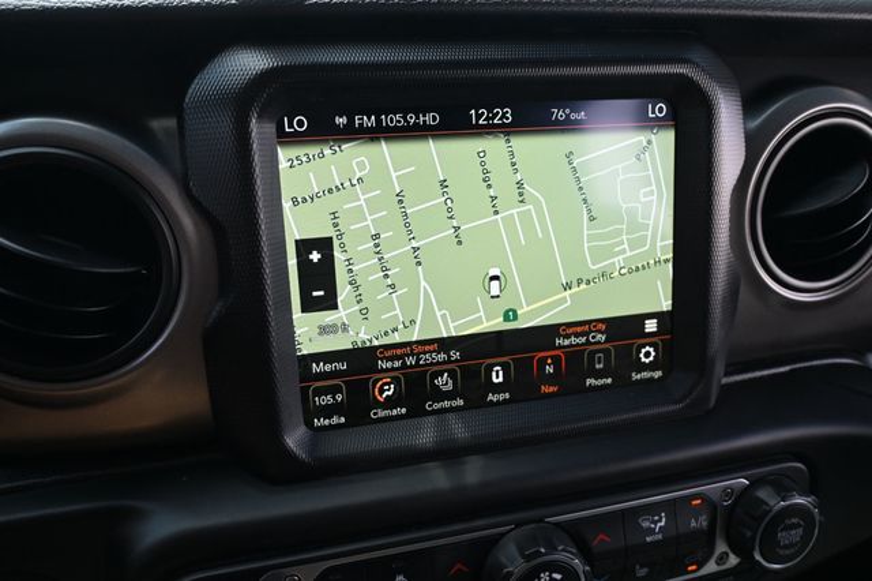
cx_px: 436
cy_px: 290
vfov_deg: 44.6
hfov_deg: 63.2
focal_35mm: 29
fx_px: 708
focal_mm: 19.5
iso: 400
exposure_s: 1/250
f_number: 3.8
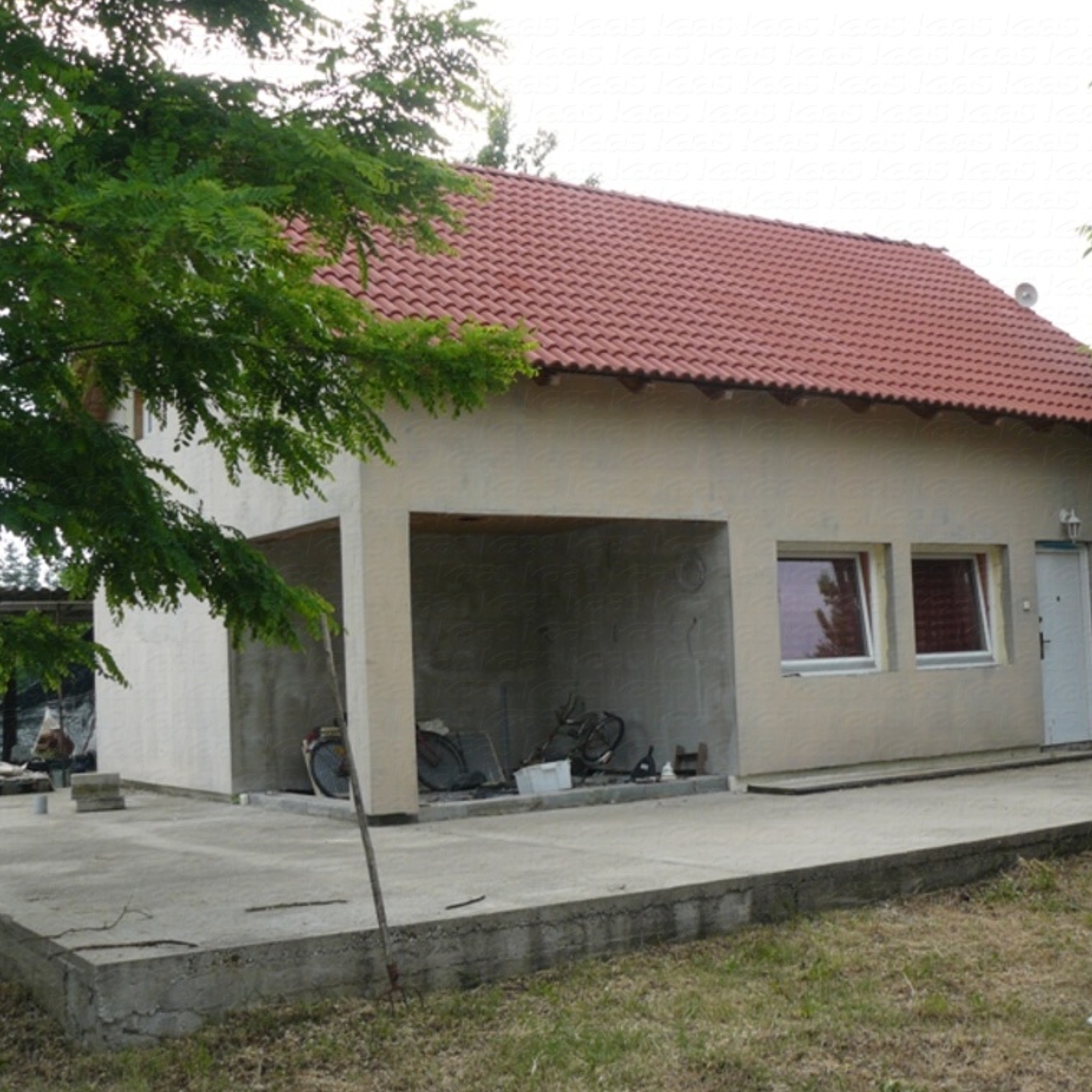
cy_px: 545
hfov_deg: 38.8
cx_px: 715
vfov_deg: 39.2
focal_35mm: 43
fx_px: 1535
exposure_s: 1/160
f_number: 4
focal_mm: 6
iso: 100
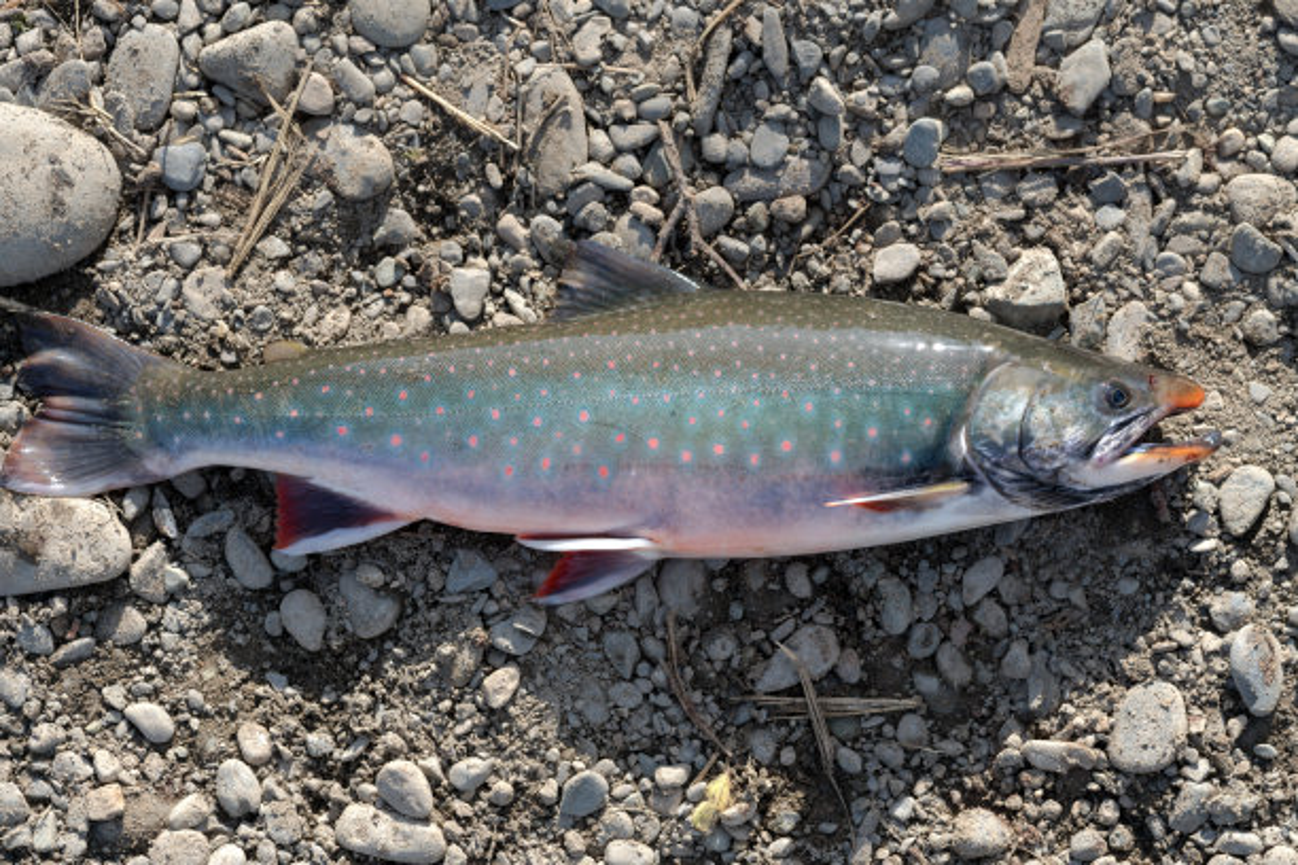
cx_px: 649
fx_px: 3245
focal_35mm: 90
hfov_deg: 22.6
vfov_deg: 15.2
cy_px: 432
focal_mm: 90
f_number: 5.6
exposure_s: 1/200
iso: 100
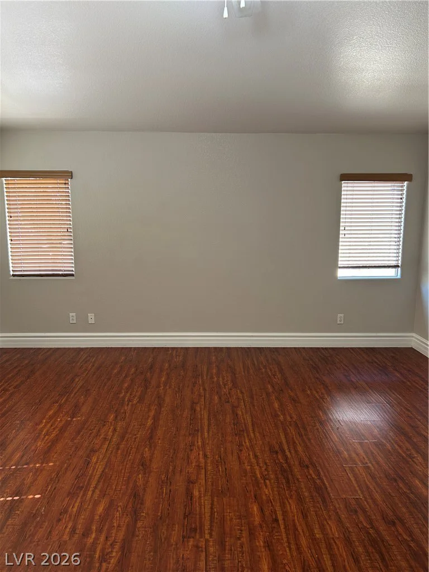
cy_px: 286
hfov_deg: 53.1
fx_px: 430
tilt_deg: -8.1
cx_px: 214
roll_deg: -0.4
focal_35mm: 26
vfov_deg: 67.3
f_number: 1.5
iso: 80
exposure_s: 1/60
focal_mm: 5.7
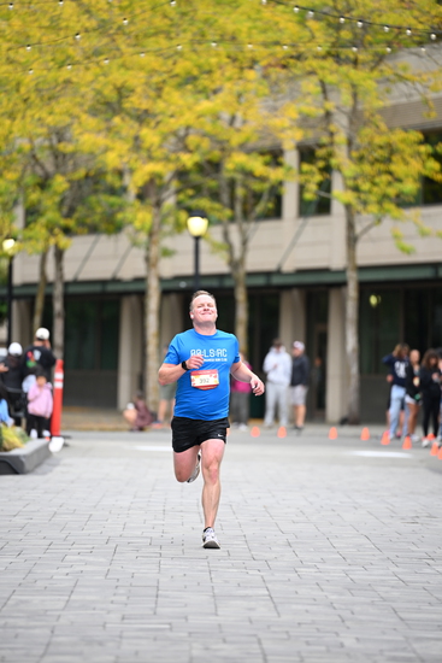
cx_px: 221
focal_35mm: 200
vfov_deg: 10.3
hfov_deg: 6.9
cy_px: 332
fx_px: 3681
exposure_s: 1/1600
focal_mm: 200
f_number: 2.8
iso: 640
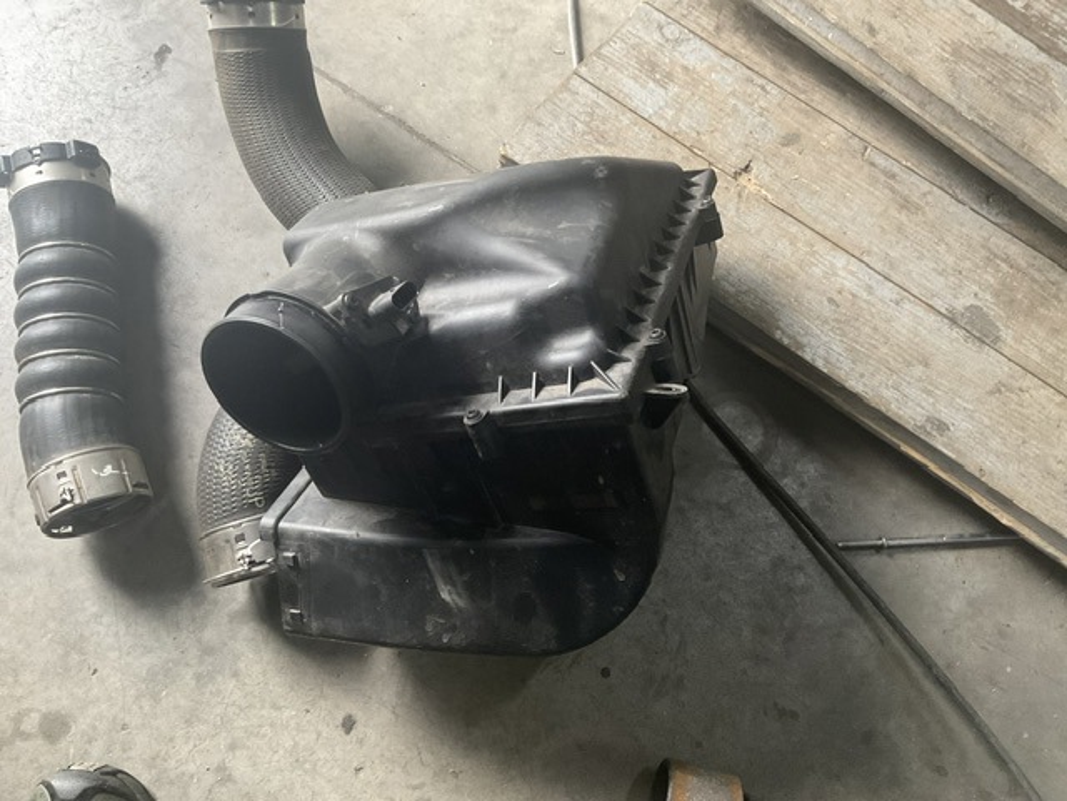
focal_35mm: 29
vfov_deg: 48.2
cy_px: 400
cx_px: 534
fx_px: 894
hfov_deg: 61.7
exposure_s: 1/55
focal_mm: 3
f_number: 1.8
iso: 320
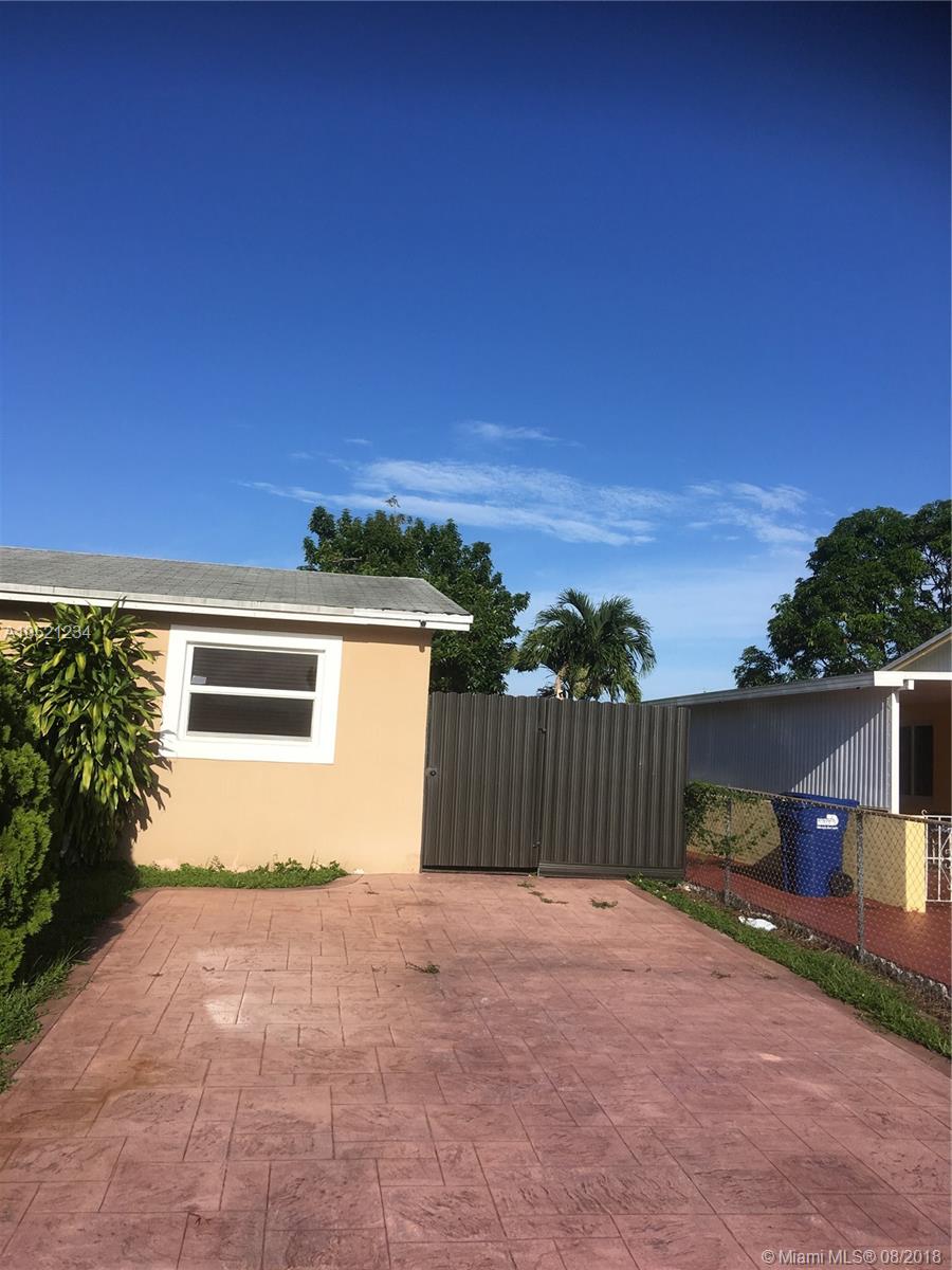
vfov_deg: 61.7
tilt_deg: +6.6
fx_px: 1063
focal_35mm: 29
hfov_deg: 48.2
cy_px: 635
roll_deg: -3.8
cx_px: 476
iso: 25
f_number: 2.2
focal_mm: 4.15
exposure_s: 1/2198
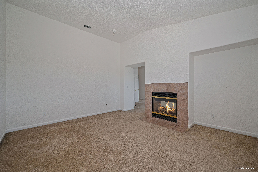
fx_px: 100
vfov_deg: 81.1
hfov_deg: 104.3
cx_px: 129
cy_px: 86
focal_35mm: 14
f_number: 11
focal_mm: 14
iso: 500
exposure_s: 1/200
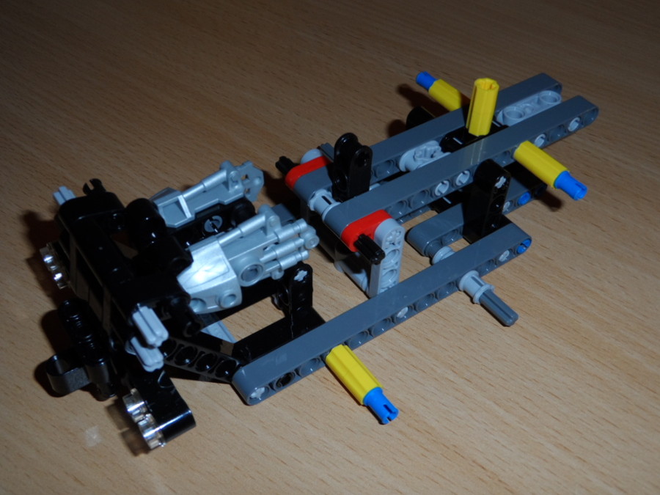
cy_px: 248
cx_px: 330
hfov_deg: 45.8
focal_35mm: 41
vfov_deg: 35.1
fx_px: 782
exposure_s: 1/45
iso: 100
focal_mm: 6.8
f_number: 3.7
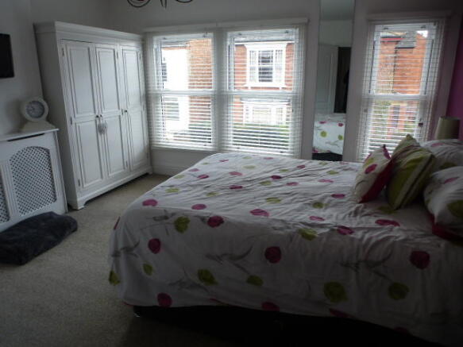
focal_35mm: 24
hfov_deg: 71.6
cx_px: 232
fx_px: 321
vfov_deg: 56.8
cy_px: 174
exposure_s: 1/160
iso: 200
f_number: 3.3
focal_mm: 4.3
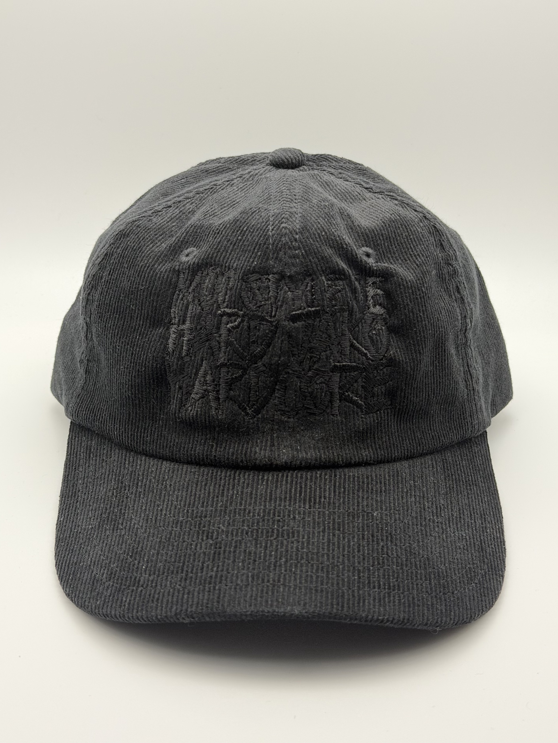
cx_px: 279
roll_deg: -1.6
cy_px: 372
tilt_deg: -23.8
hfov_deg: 30.3
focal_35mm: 48
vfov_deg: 39.7
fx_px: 1032
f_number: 1.78
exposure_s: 1/553
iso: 80
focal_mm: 6.76
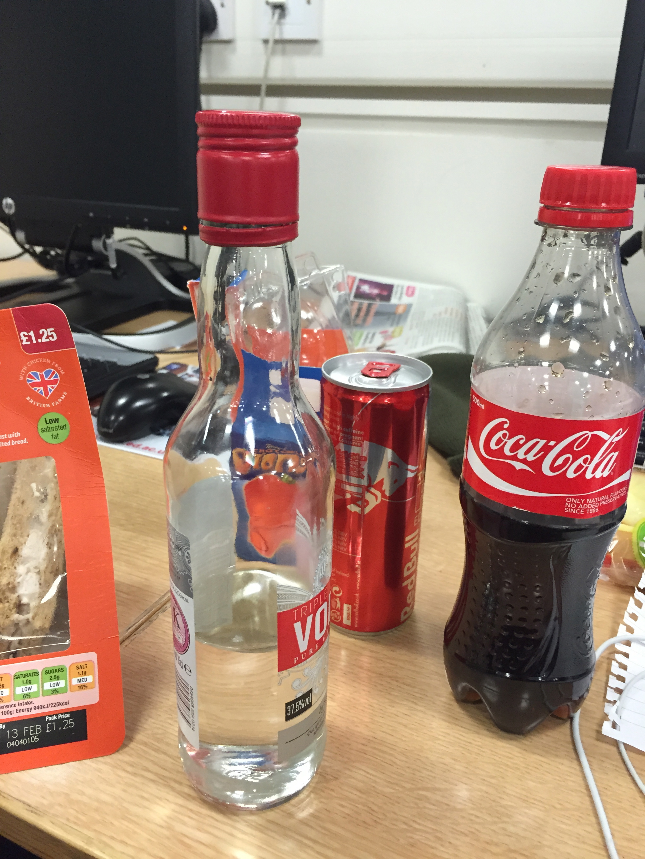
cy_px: 430
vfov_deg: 61.7
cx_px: 322
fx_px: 720
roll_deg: -1.9
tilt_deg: -23.3
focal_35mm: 29
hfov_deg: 48.2
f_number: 2.2
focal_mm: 4.15
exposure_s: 1/30
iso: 125
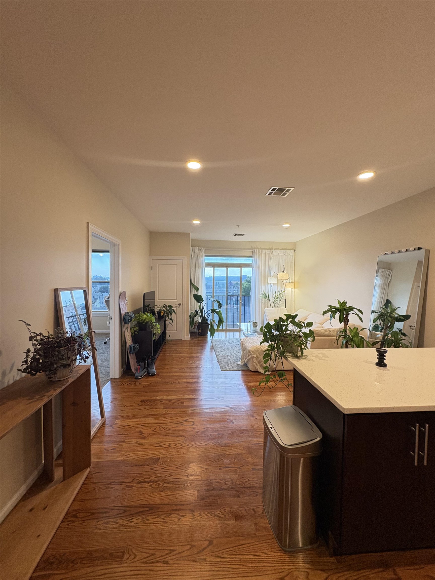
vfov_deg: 102.1
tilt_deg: -1.2
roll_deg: -0.5
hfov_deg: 85.7
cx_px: 218
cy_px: 290
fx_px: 235
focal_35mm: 14
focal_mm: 2.22
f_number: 2.2
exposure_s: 1/60
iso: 320
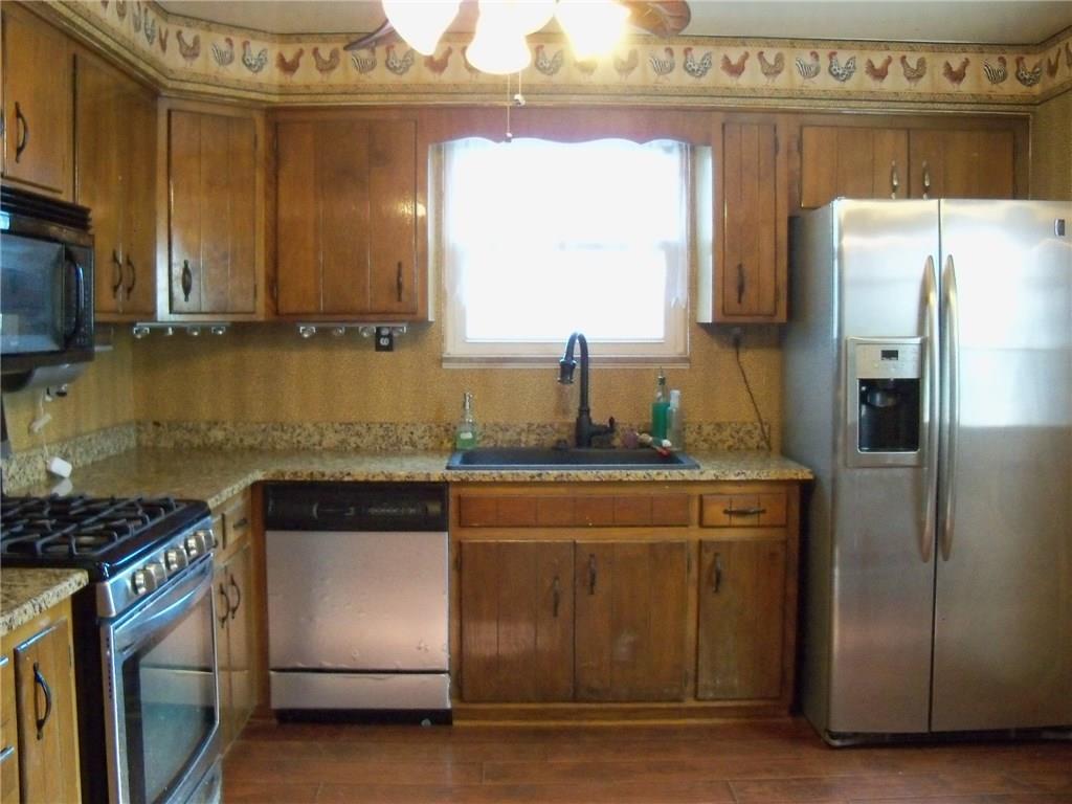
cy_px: 402
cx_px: 536
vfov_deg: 40.7
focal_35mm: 35
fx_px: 1084
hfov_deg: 52.6
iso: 800
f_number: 3.5
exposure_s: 1/40
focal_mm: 6.2
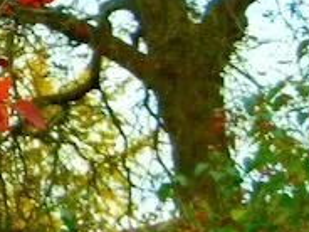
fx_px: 1491
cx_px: -450
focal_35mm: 167
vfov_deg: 8.8
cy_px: -57
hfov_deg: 10.2
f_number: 3.5
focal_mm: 5.4
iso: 160
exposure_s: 1/202
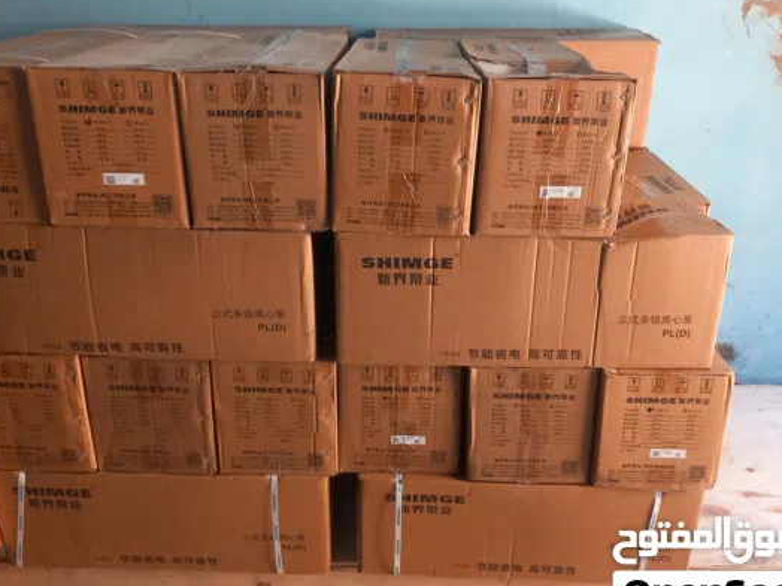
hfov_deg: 55.4
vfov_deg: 42.9
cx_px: 388
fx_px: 745
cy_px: 301
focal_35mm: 33
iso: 160
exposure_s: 1/50
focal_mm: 4
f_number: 1.8
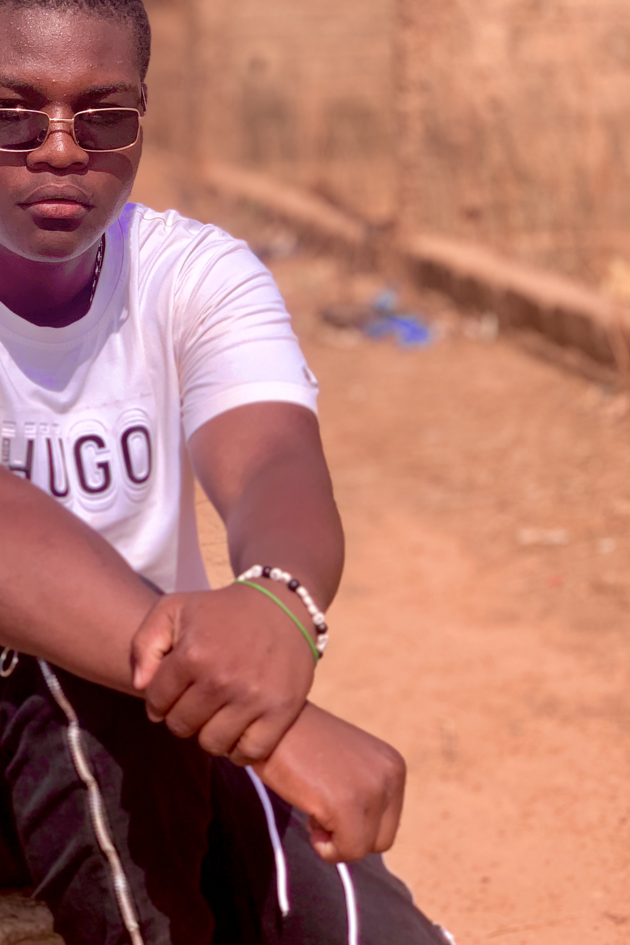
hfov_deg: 14.8
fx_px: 2388
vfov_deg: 22.3
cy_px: 316
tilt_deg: -9.2
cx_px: 37
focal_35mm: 91
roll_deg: -0.1
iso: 16
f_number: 2.4
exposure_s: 1/1089
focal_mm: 6
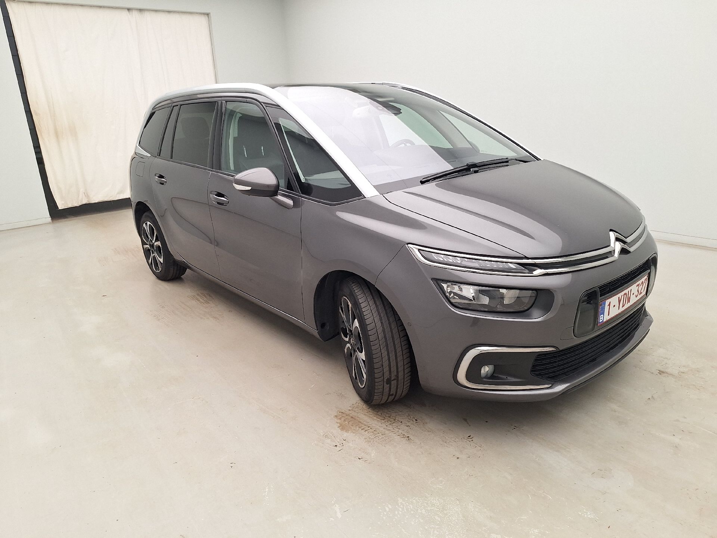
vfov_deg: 58.9
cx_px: 358
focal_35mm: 23
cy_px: 269
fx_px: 476
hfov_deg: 73.9
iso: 50
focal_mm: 5.54
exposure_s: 1/100
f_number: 1.8
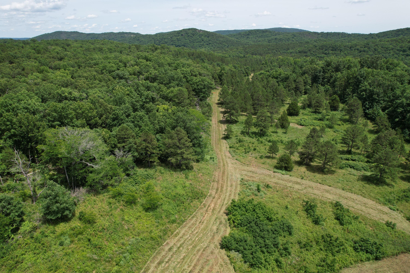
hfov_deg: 78.6
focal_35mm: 22
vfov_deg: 57.2
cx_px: 205
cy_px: 136
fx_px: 251
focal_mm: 8.38
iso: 130
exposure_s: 1/2000
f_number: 2.8
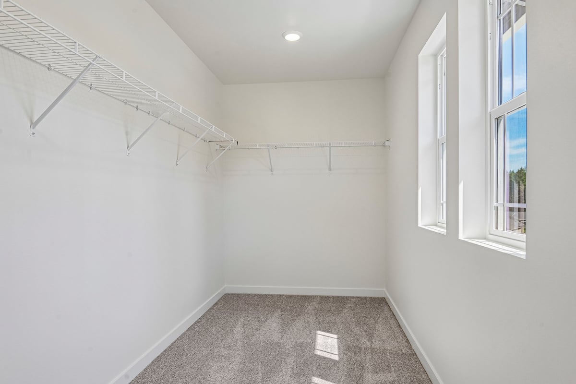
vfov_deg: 59.5
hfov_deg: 81.2
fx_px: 336
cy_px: 192
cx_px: 288
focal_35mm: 21
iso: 400
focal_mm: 21
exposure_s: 1/200
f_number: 8
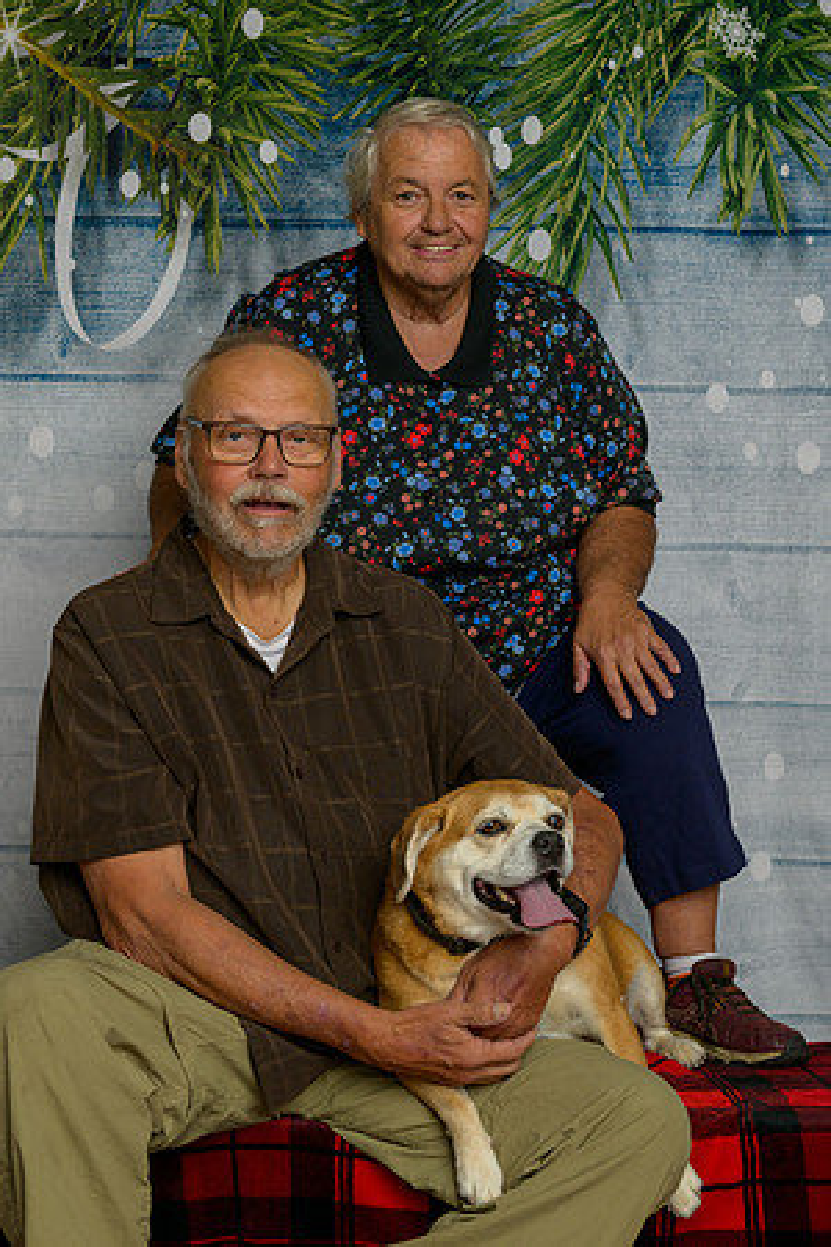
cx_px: 416
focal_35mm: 60
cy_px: 624
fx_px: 2077
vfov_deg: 33.4
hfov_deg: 22.6
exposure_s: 1/125
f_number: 10
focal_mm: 60
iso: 400
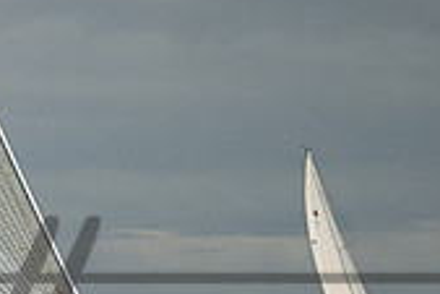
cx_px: -247
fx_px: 4820
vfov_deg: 3.5
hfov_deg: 5.2
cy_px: 298
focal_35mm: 394
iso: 450
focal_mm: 100
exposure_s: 1/2500
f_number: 4.5
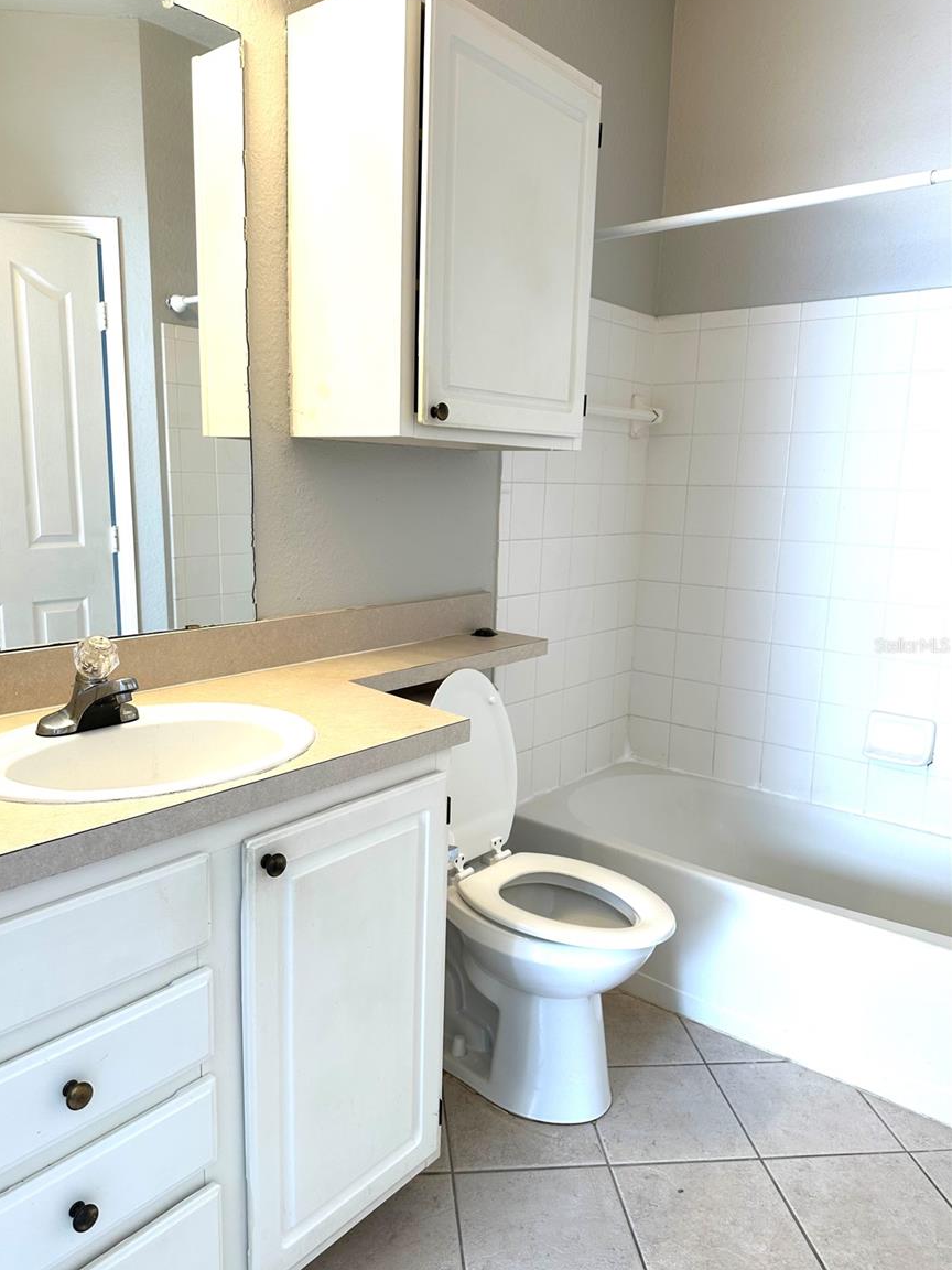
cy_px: 645
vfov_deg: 69.4
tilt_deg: -10.9
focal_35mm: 25
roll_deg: -1.9
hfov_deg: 54.9
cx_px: 457
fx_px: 917
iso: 50
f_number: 1.78
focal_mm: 6.86
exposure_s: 1/120
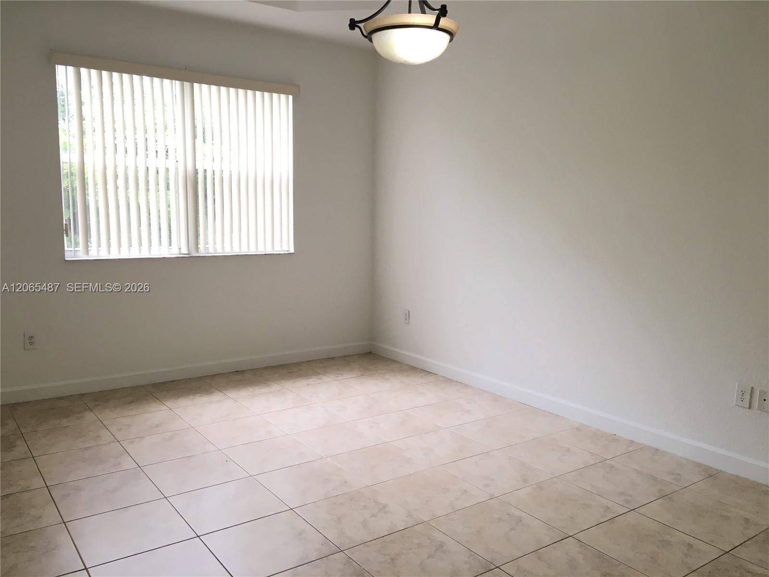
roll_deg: -1.2
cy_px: 288
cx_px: 384
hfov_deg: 61.7
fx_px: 644
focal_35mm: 29
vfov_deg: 48.2
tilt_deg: -5.2
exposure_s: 1/30
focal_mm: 4.15
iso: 25
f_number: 2.2
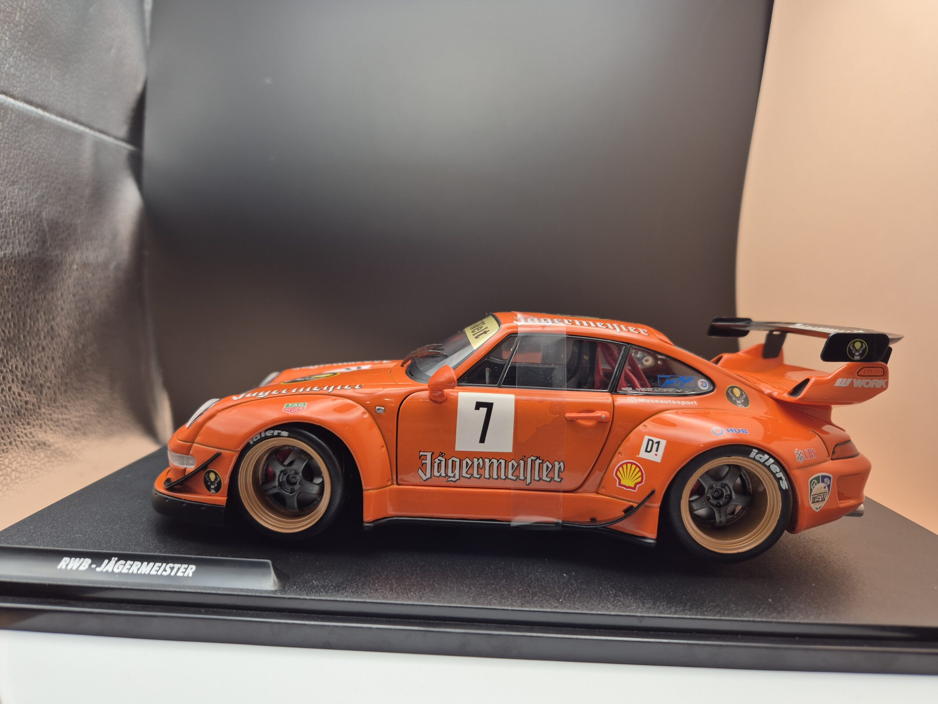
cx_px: 469
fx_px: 623
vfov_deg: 58.9
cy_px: 352
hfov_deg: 73.9
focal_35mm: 23
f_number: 1.8
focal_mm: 5.4
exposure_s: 1/68
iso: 25
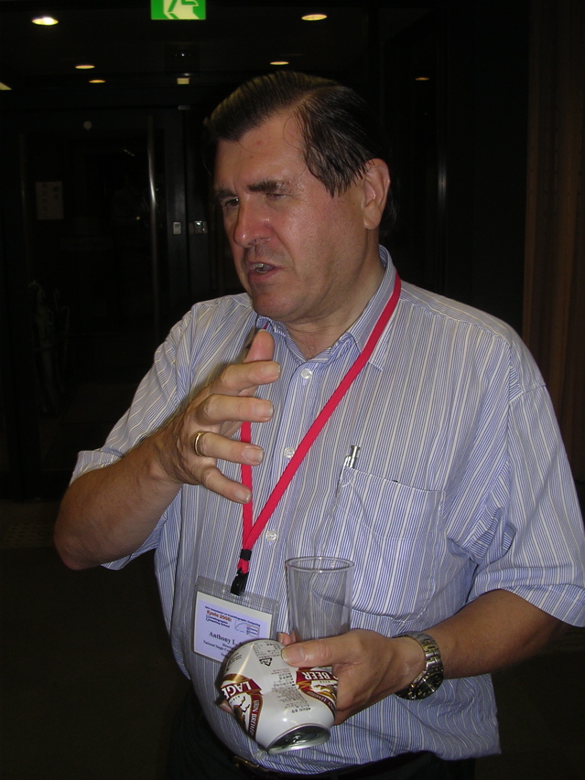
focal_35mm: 38
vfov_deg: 49.0
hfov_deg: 37.7
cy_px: 390
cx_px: 292
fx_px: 857
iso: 100
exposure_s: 1/60.1
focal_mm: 5.8
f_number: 2.8
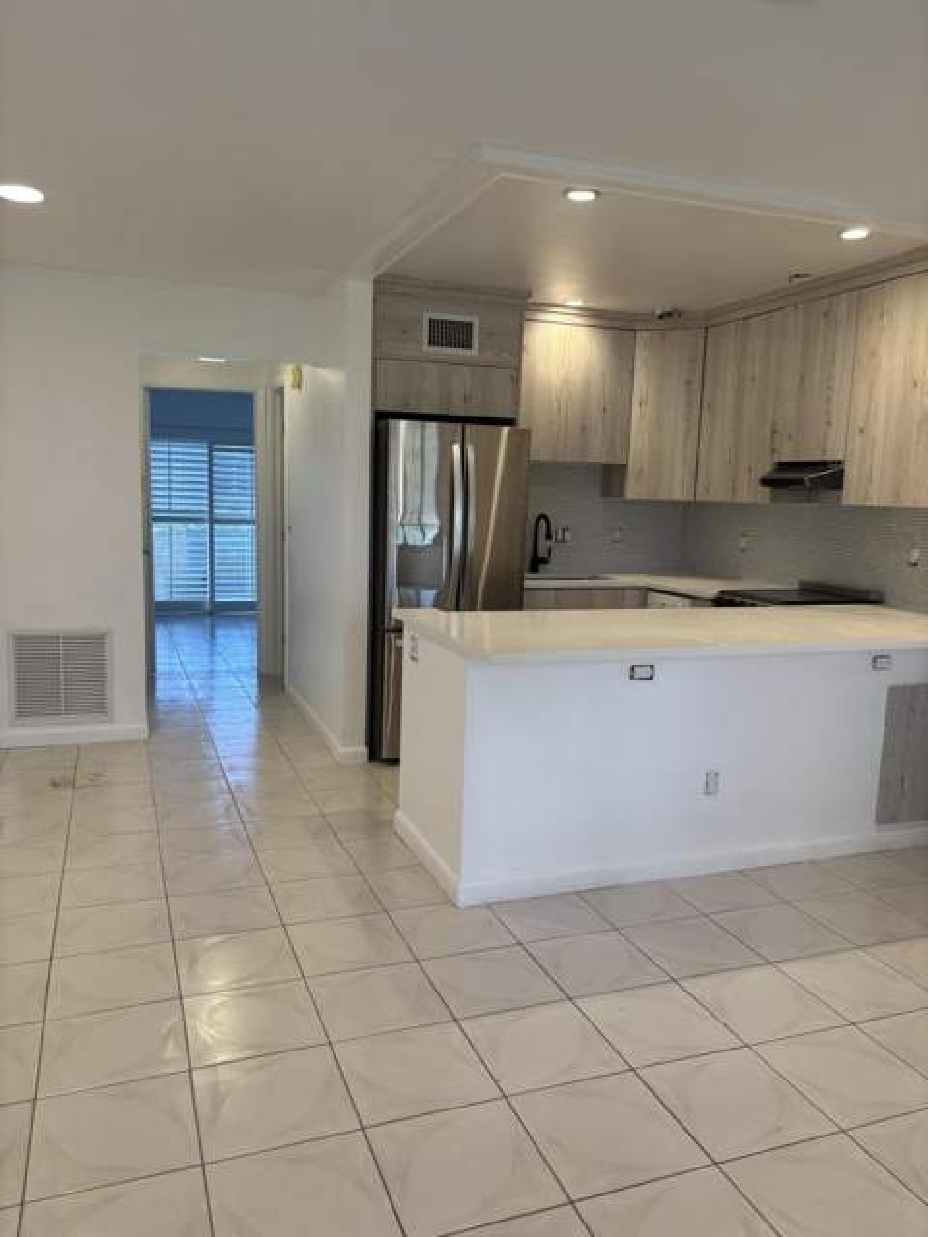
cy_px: 618
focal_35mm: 26
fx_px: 929
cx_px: 464
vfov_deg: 67.3
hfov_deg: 53.1
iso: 100
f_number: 1.6
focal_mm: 5.96
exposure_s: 1/120
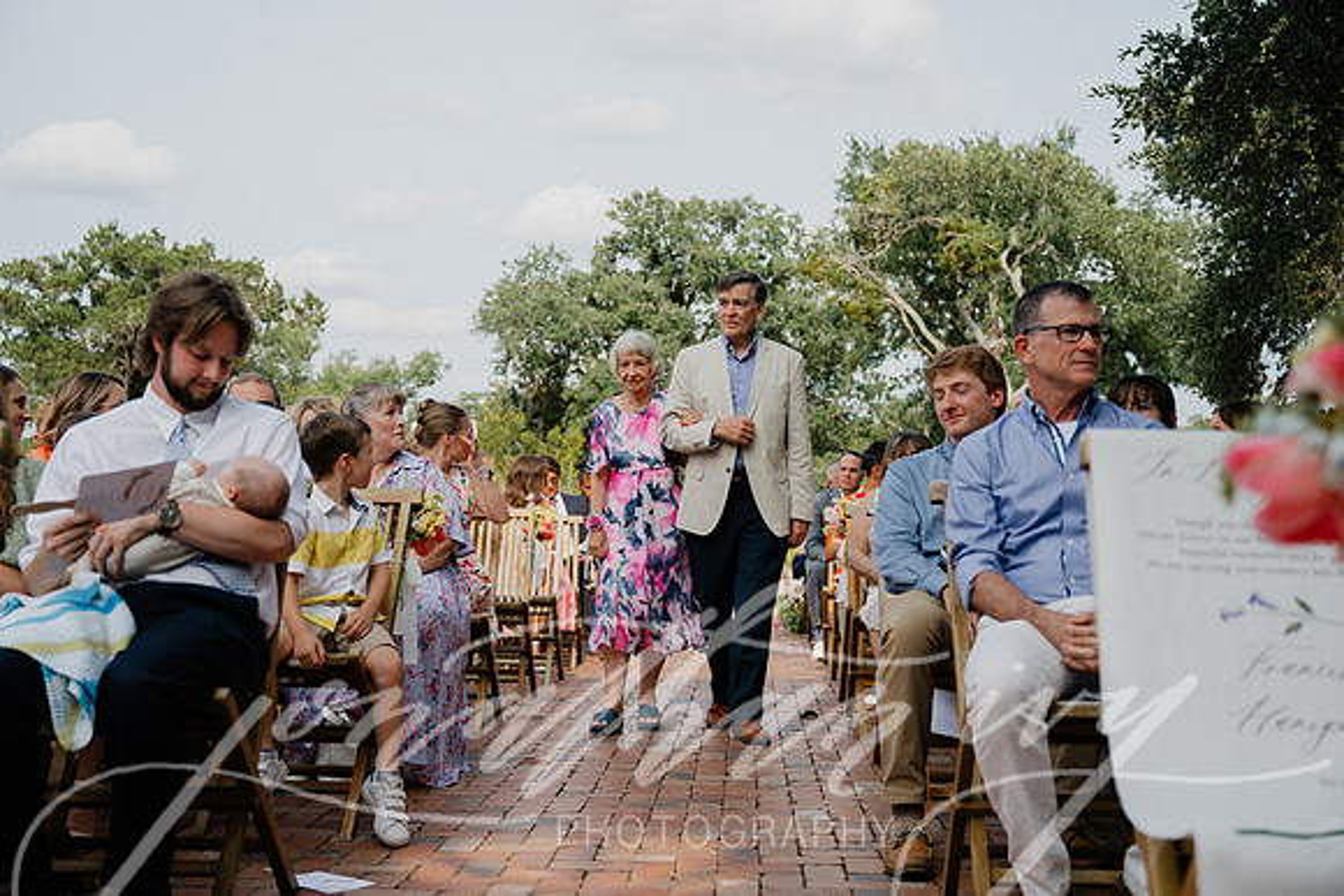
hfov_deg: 43.6
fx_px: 1680
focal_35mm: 45
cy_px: 448
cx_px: 672
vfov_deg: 29.9
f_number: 3.5
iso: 64
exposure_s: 1/640
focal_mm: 45
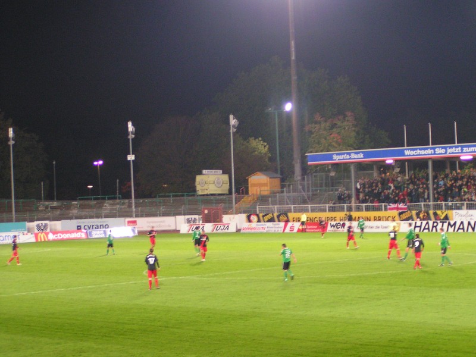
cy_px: 178
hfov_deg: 20.7
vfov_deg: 15.6
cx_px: 238
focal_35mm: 95
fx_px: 1306
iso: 200
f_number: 3.5
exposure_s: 1/20
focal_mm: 14.5
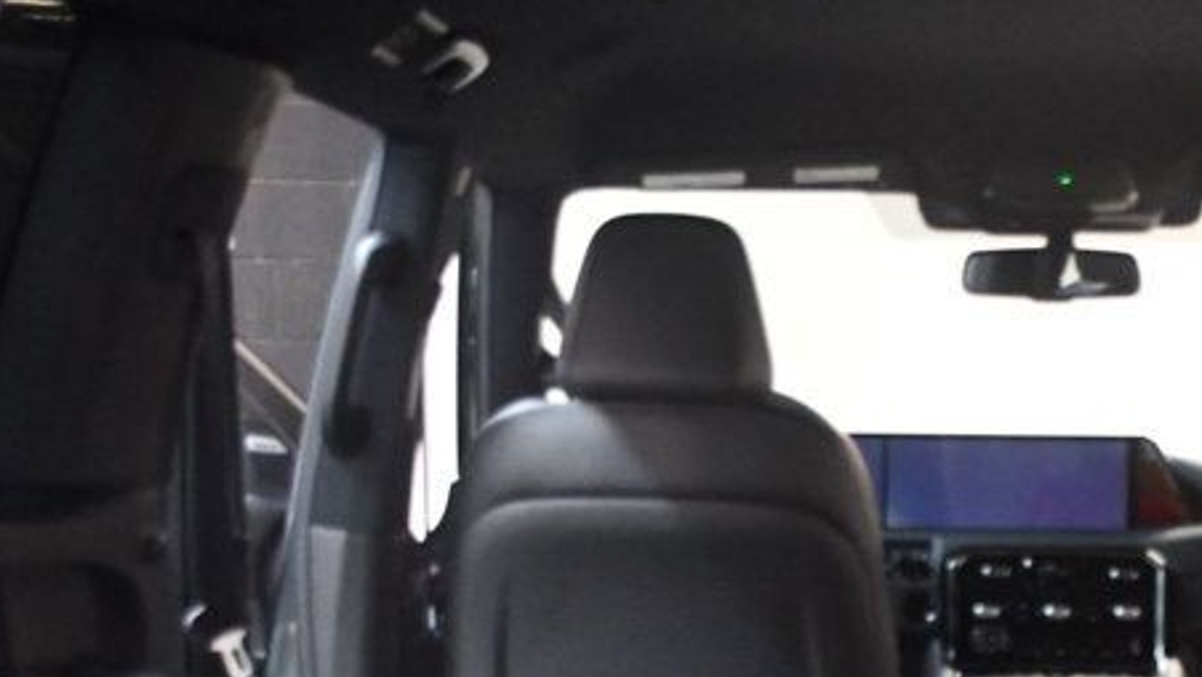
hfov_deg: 19.6
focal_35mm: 107
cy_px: 802
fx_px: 3411
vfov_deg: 11.1
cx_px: 1095
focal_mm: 30
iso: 6400
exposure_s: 1/60
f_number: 4
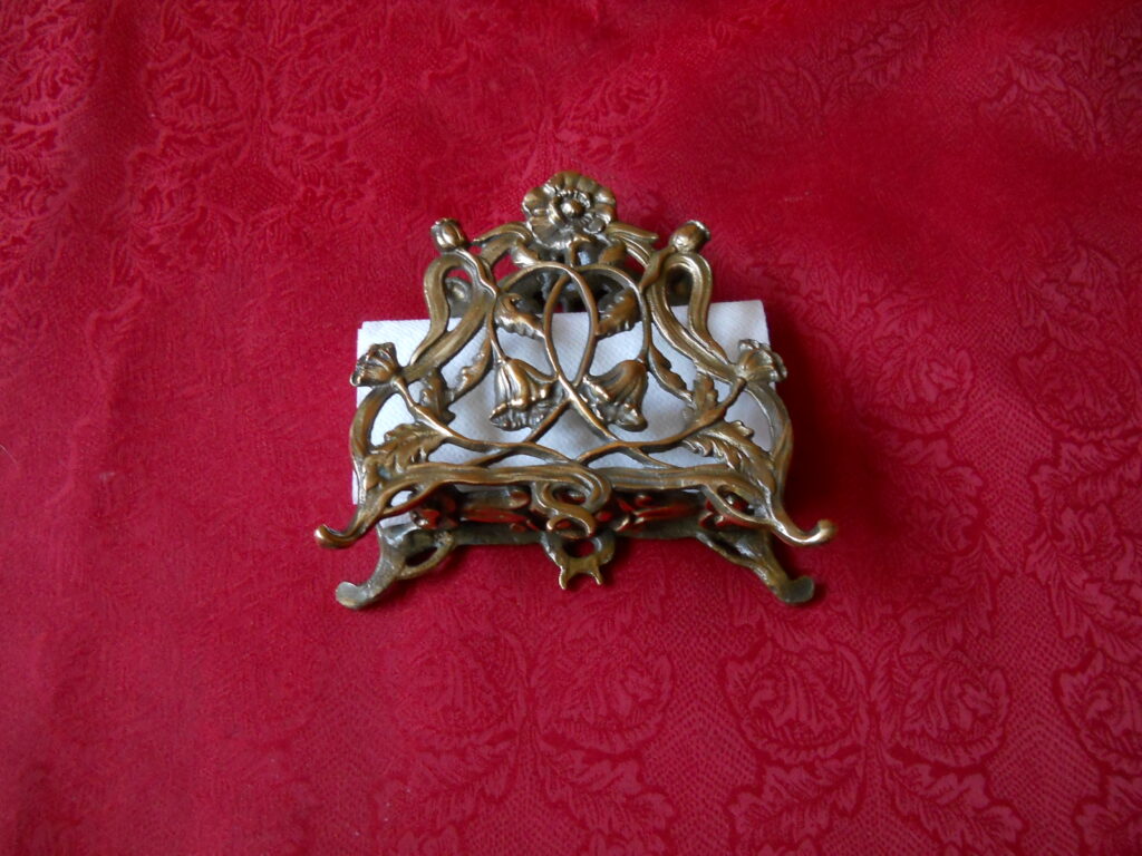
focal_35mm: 41
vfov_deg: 35.1
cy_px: 428
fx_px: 1353
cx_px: 571
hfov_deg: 45.8
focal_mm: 6.72
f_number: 3.1
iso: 400
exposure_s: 1/30
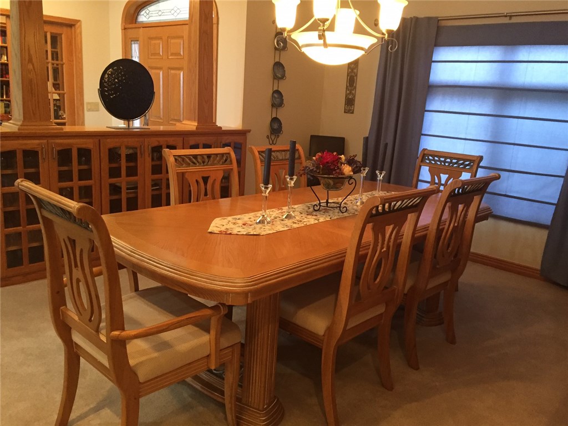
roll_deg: -4.7
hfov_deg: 61.7
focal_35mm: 29
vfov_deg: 48.2
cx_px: 284
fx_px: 476
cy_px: 213
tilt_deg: -11.9
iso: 200
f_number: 2.2
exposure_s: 1/30
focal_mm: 4.15
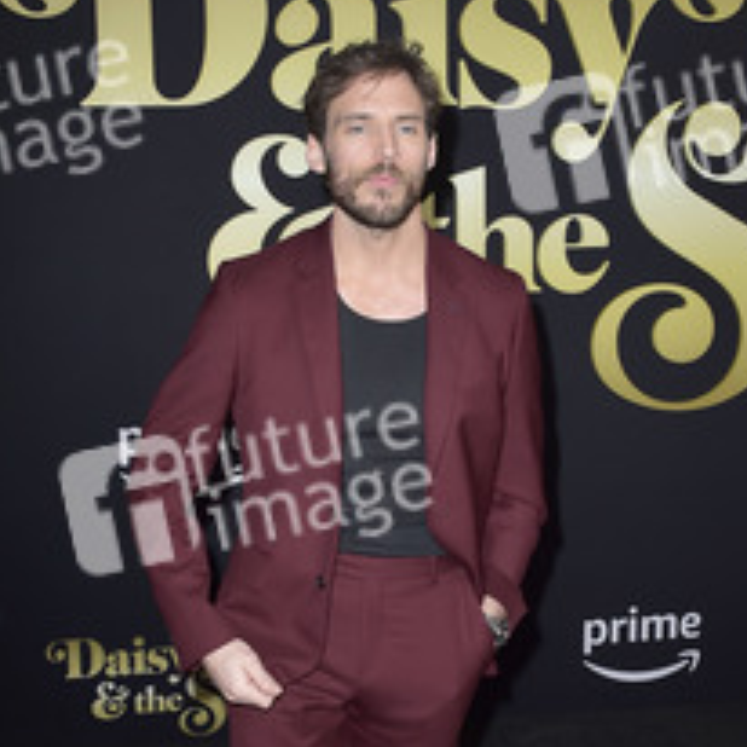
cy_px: 671
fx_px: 1367
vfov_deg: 29.3
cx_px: 354
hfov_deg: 30.6
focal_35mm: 56
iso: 400
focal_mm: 34
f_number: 6.3
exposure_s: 1/250
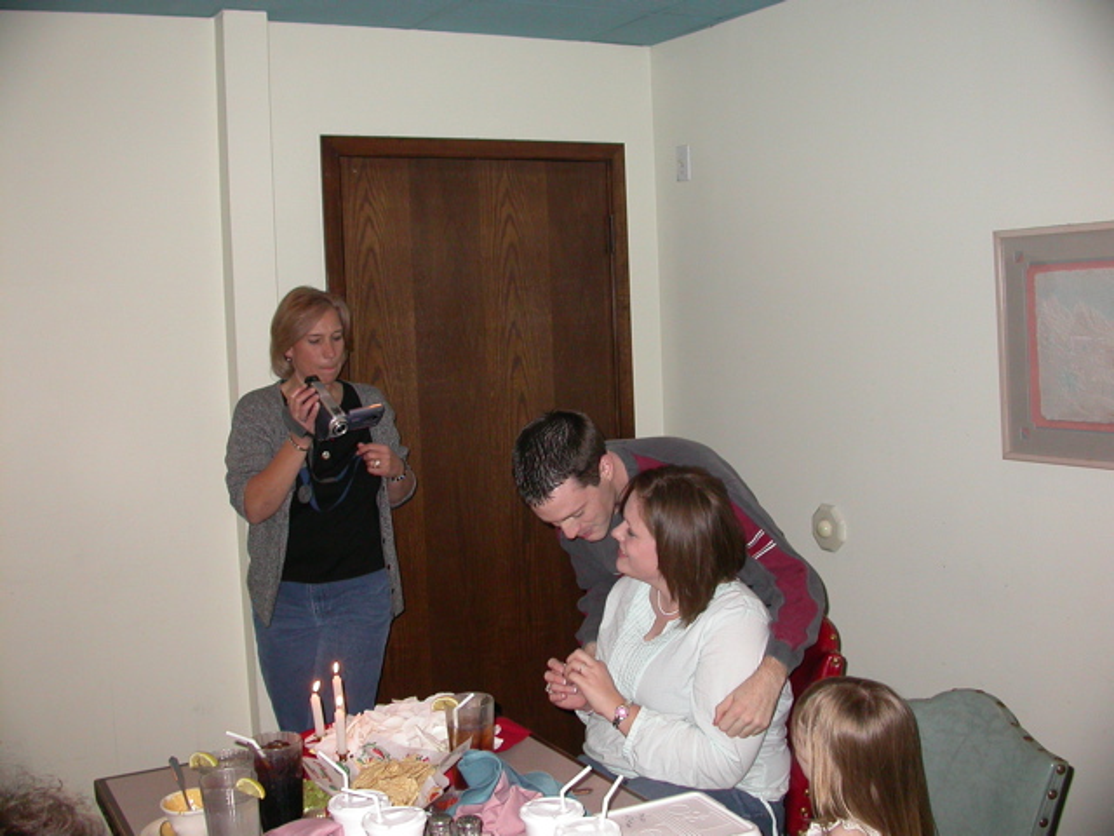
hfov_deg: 49.0
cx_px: 557
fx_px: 1223
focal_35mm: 38
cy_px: 418
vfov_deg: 37.7
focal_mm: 7.85
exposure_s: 1/60
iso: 200
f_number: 2.6
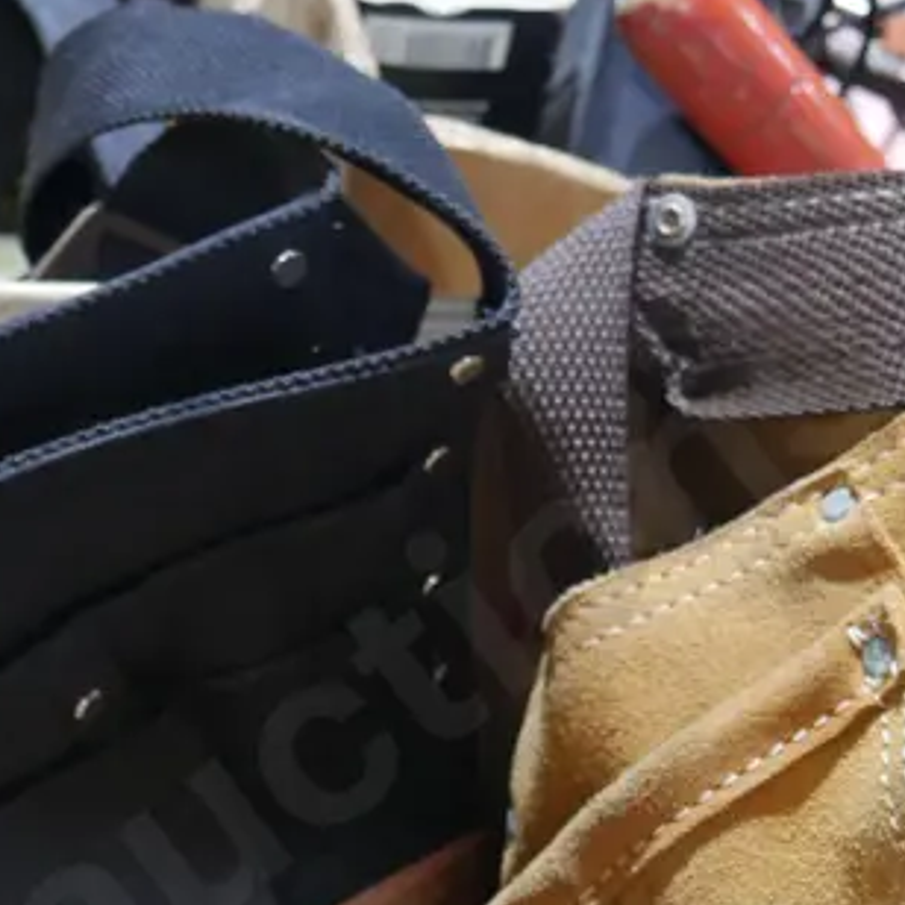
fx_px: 2958
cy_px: 827
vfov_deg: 17.1
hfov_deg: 17.3
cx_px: 226
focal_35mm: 100
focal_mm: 17
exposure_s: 1/60
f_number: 4
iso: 1000
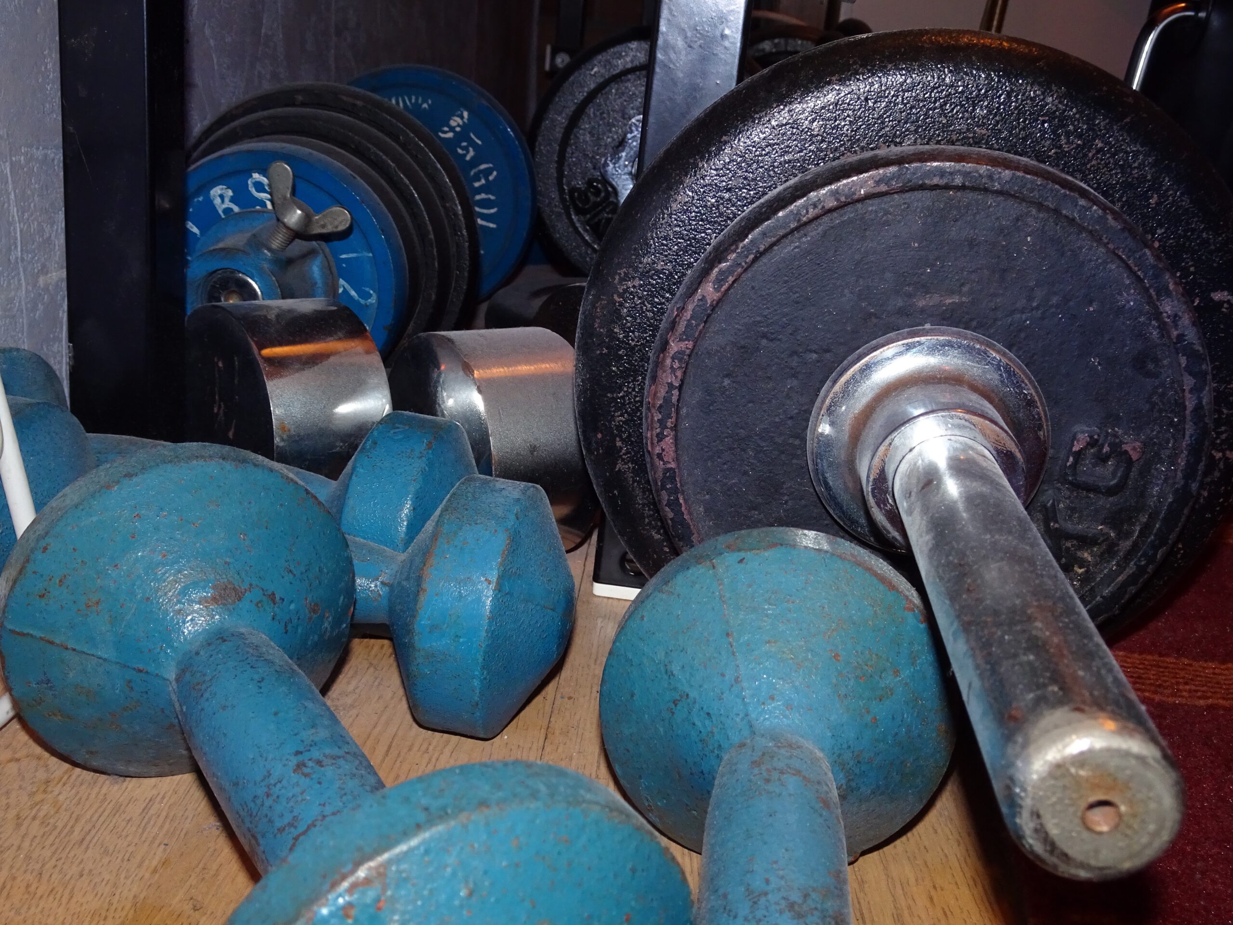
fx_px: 1247
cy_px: 462
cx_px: 616
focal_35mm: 35
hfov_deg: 52.6
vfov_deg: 40.7
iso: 320
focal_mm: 5.98
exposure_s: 1/13
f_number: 4
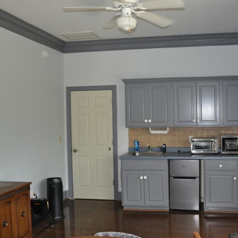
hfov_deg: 42.0
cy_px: 117
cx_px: 166
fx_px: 303
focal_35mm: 39
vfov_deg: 42.8
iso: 800
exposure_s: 1/60
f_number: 3.8
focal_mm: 20
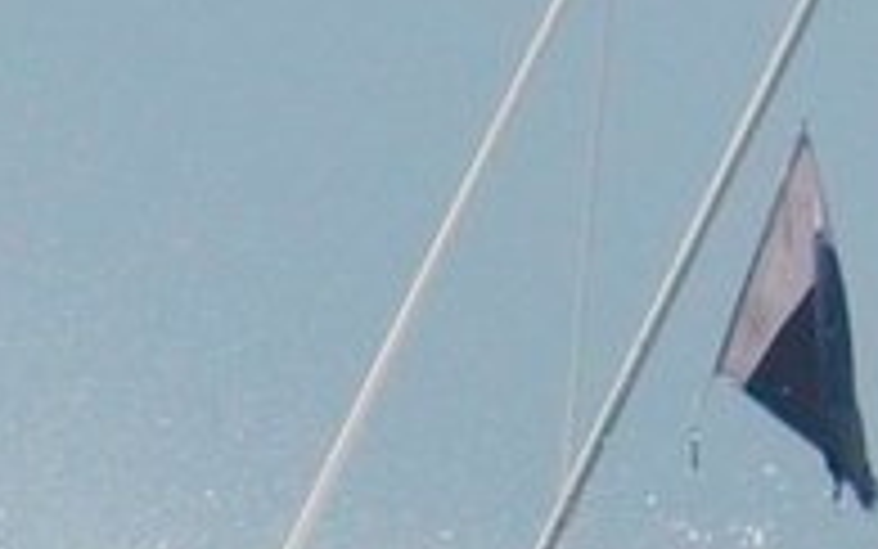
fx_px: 70824
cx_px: 122
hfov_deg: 0.7
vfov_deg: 0.4
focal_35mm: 2959
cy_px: 1141
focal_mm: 300
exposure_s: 1/2000
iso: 280
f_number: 8
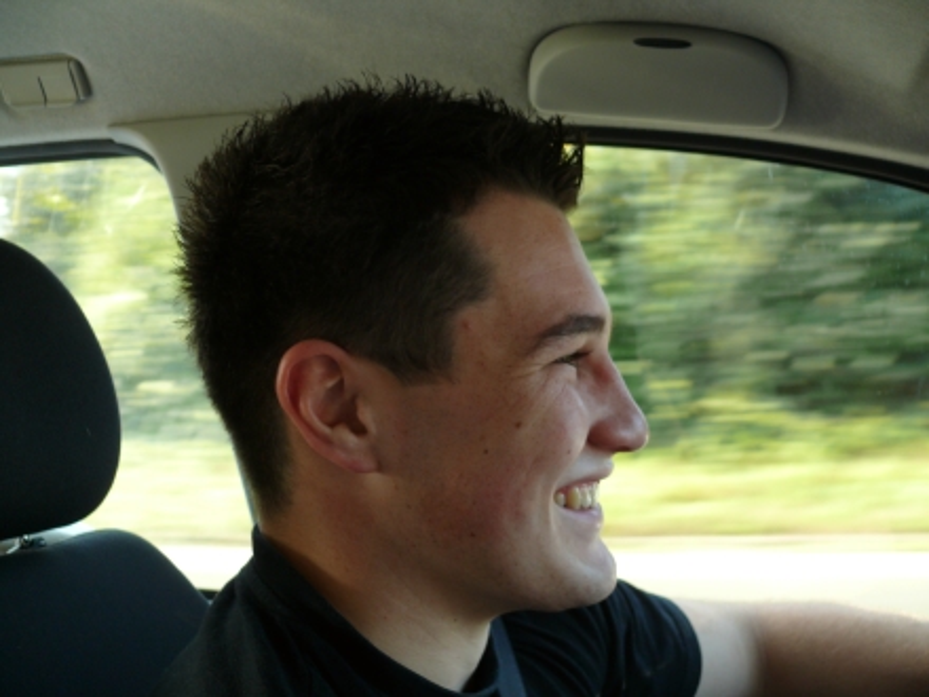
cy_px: 348
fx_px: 939
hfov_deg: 52.6
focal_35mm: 35
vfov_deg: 40.7
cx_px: 464
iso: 100
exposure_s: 1/80
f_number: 2.8
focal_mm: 7.4
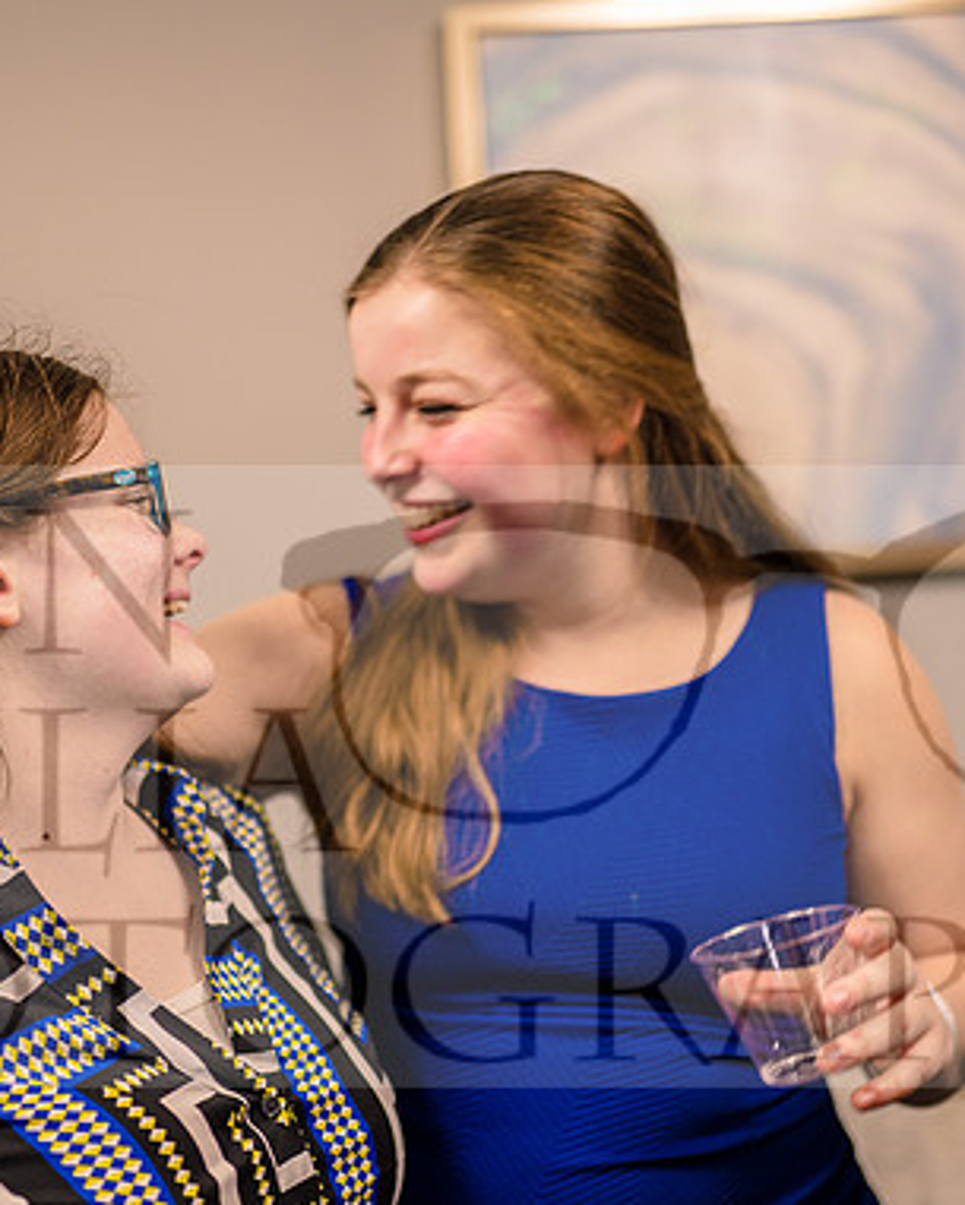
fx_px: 1784
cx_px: 443
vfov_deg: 37.3
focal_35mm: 50
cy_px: 606
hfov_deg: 30.3
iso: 400
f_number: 1.4
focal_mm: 35
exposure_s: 1/50
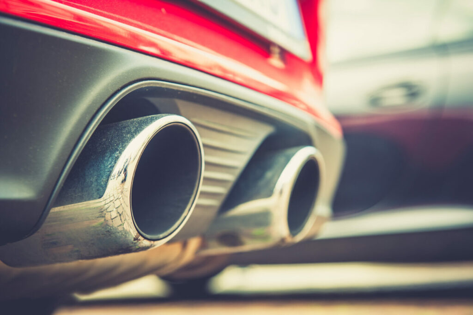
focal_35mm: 70
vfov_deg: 19.4
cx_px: 236
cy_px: 158
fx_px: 919
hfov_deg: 28.9
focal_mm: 70
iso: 160
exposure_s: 1/100
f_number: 5
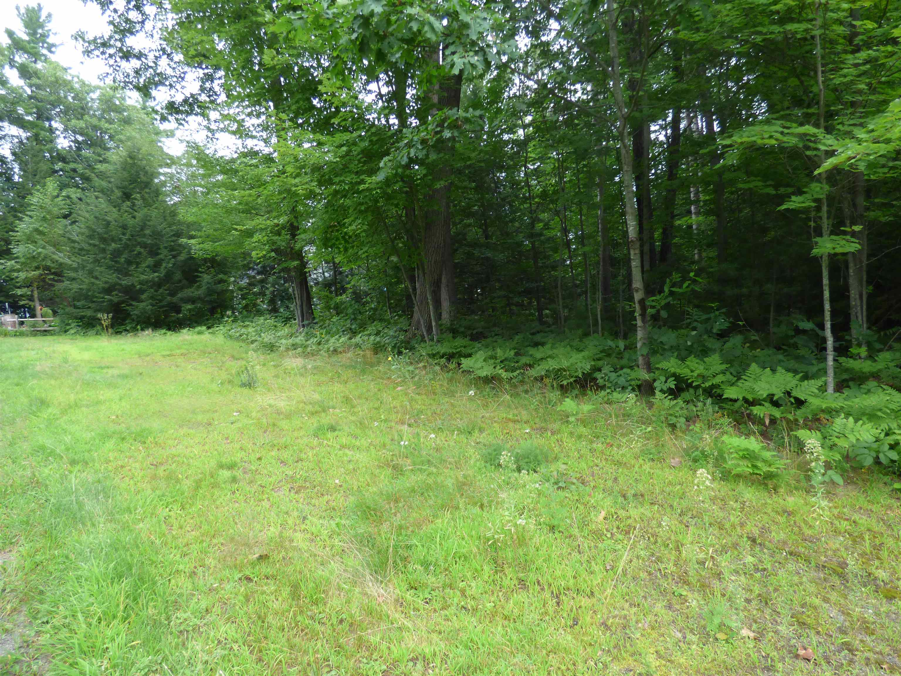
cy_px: 338
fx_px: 521
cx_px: 450
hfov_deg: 81.7
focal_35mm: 20
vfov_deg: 66.0
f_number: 2.8
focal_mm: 3.58
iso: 200
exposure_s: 1/60
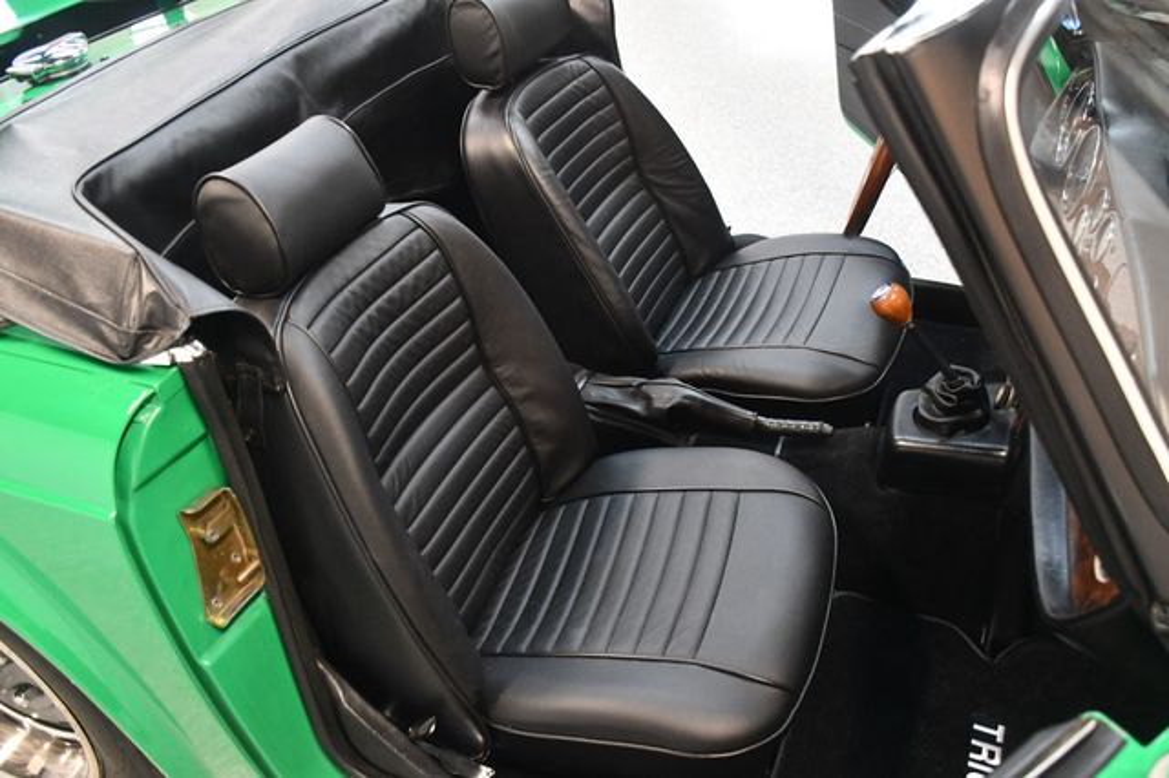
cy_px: 389
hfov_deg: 62.0
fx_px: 974
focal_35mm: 30
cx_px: 584
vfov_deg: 43.6
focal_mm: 20
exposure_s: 1/80
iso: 3200
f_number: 3.5
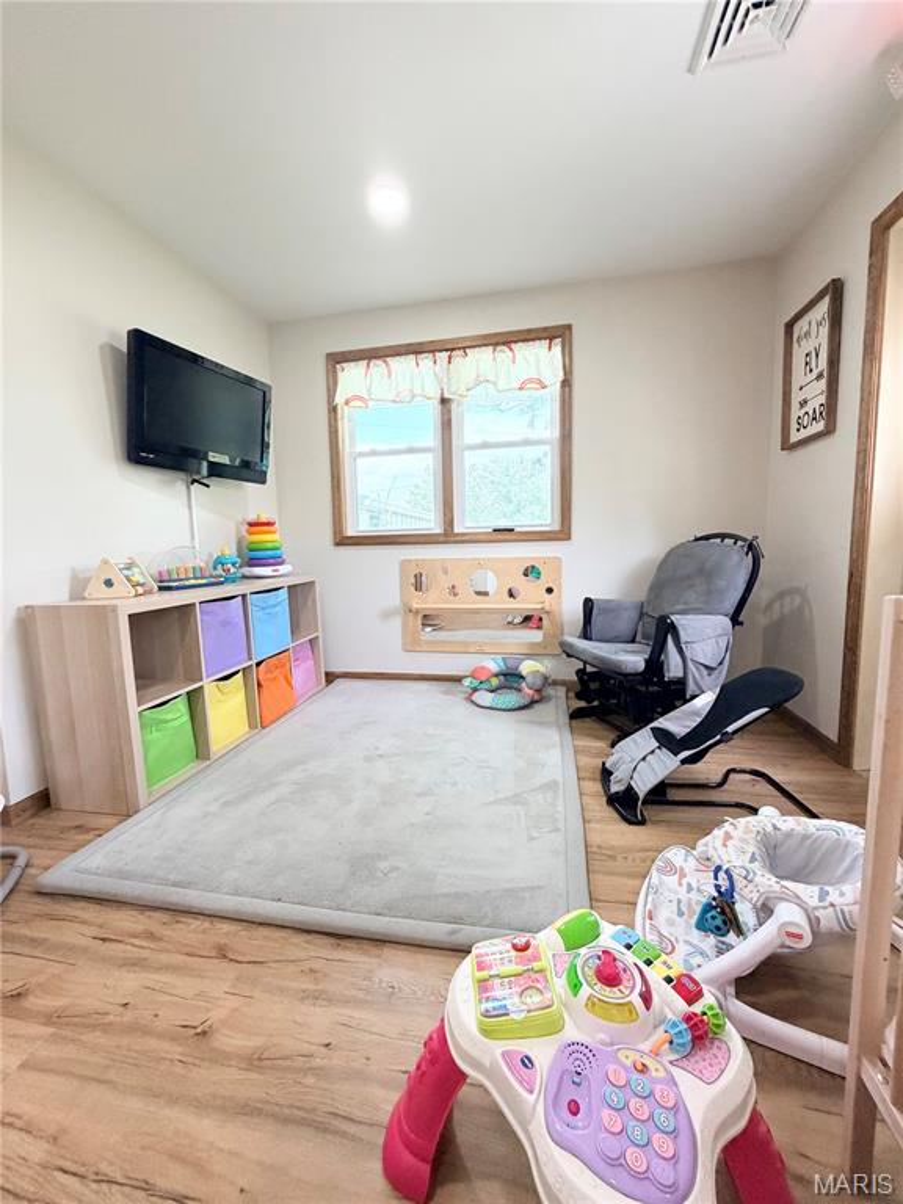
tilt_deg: -6.0
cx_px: 452
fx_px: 487
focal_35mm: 14
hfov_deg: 85.7
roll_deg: +1.3
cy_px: 602
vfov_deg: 102.1
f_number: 2.2
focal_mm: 2.22
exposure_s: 1/121
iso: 250
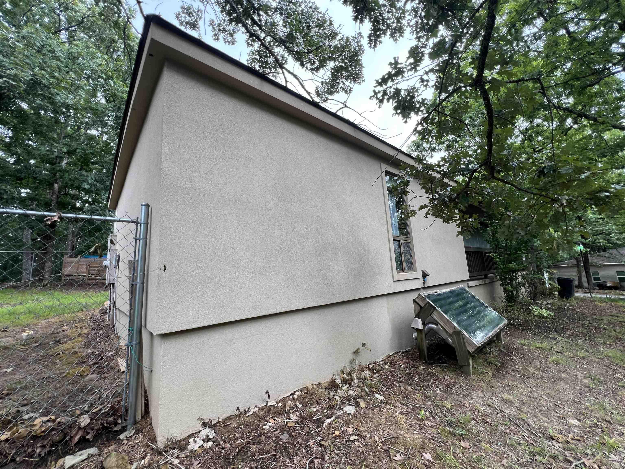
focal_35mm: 13
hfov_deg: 106.2
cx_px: 312
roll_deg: +3.7
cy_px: 234
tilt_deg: +10.4
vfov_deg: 89.9
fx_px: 235
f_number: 1.8
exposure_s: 1/99
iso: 32
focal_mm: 1.57
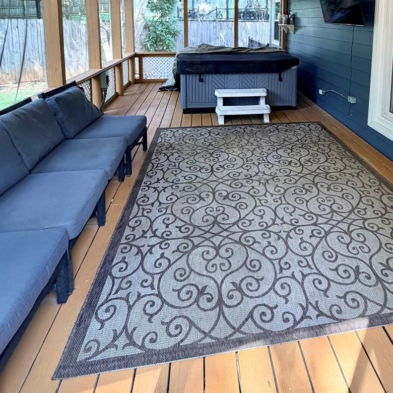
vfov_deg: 58.3
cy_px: 61
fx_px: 308
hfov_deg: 63.5
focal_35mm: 24
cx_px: 259
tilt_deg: -8.0
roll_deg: -1.0
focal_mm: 2.22
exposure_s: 1/120
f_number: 2.2
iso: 160
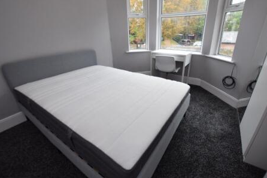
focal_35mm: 16
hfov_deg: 96.7
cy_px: 84
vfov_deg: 73.6
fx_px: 119
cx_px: 141
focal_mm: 10
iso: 400
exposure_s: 1/80
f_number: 4.5
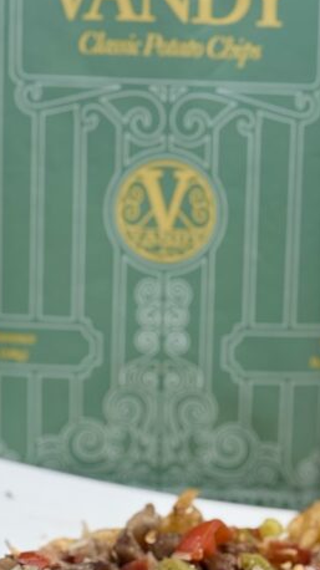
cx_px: 248
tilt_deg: -20.1
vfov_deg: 18.1
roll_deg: -2.0
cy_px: 463
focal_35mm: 117
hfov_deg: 10.3
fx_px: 1768
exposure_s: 1/786
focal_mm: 6.76
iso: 64
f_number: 1.78
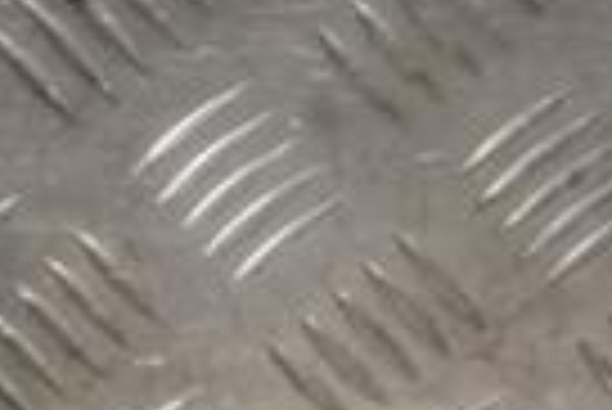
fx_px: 3148
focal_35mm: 185
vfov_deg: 7.2
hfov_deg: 10.3
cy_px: 797
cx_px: -562
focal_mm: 28
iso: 400
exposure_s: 1/80
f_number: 4.5
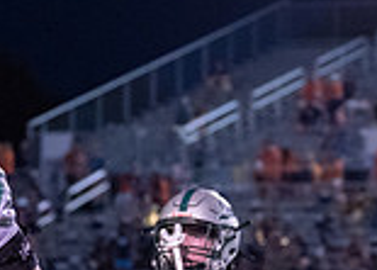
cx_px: 30
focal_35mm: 370
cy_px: 371
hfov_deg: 5.4
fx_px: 3965
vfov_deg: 3.9
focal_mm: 70
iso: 3200
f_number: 2.8
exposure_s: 1/1000
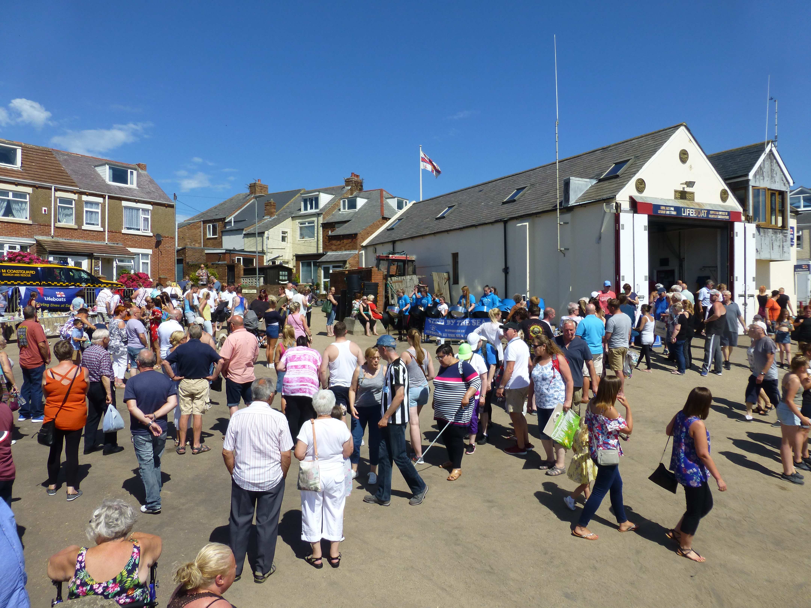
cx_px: 406
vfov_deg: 56.8
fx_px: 562
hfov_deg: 71.6
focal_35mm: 24
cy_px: 304
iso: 100
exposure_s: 1/1300
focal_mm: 4.3
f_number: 4
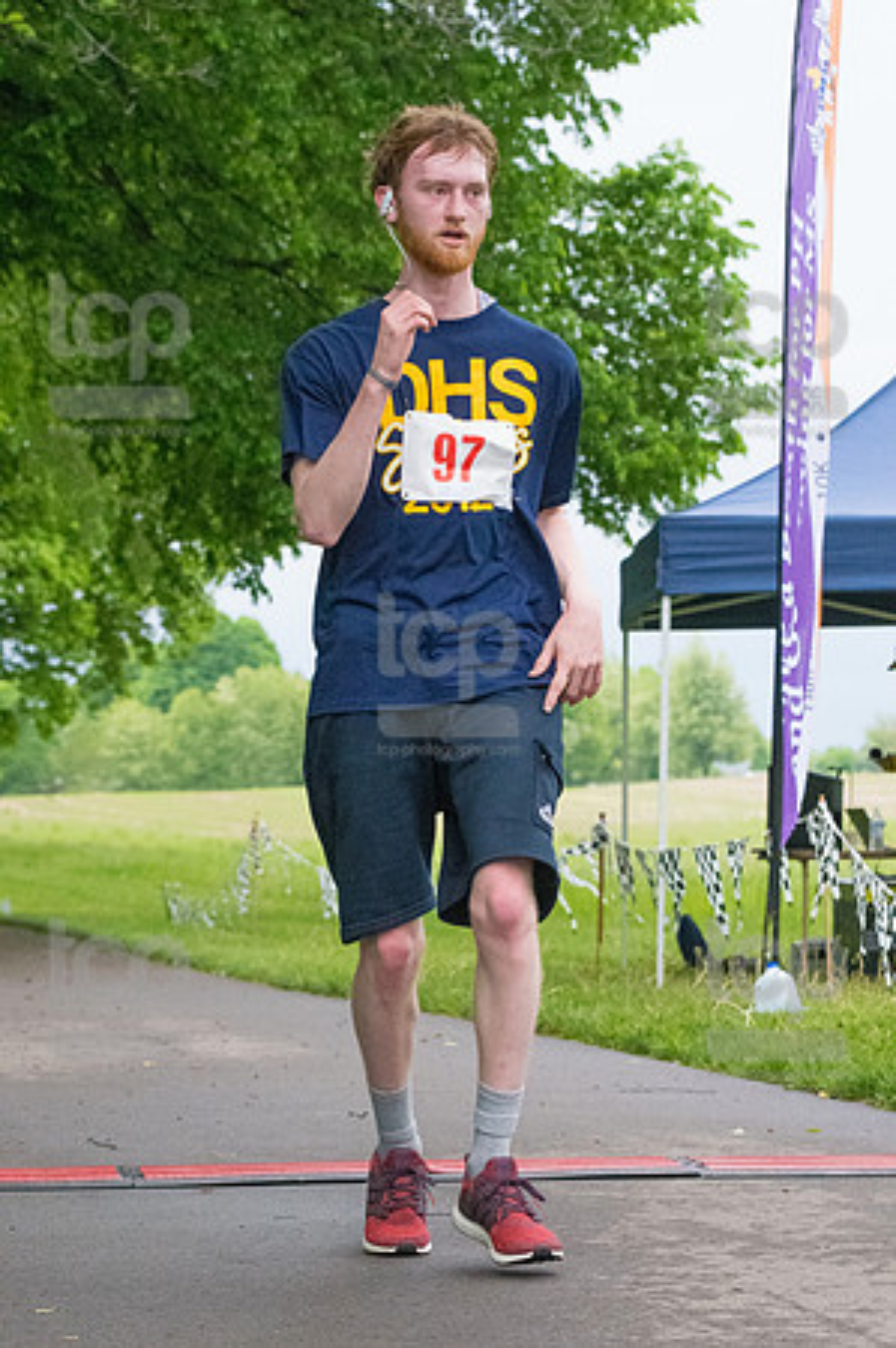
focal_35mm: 120
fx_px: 4490
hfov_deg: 11.4
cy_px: 674
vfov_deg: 17.1
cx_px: 448
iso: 6400
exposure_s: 1/1250
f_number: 5.6
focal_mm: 80
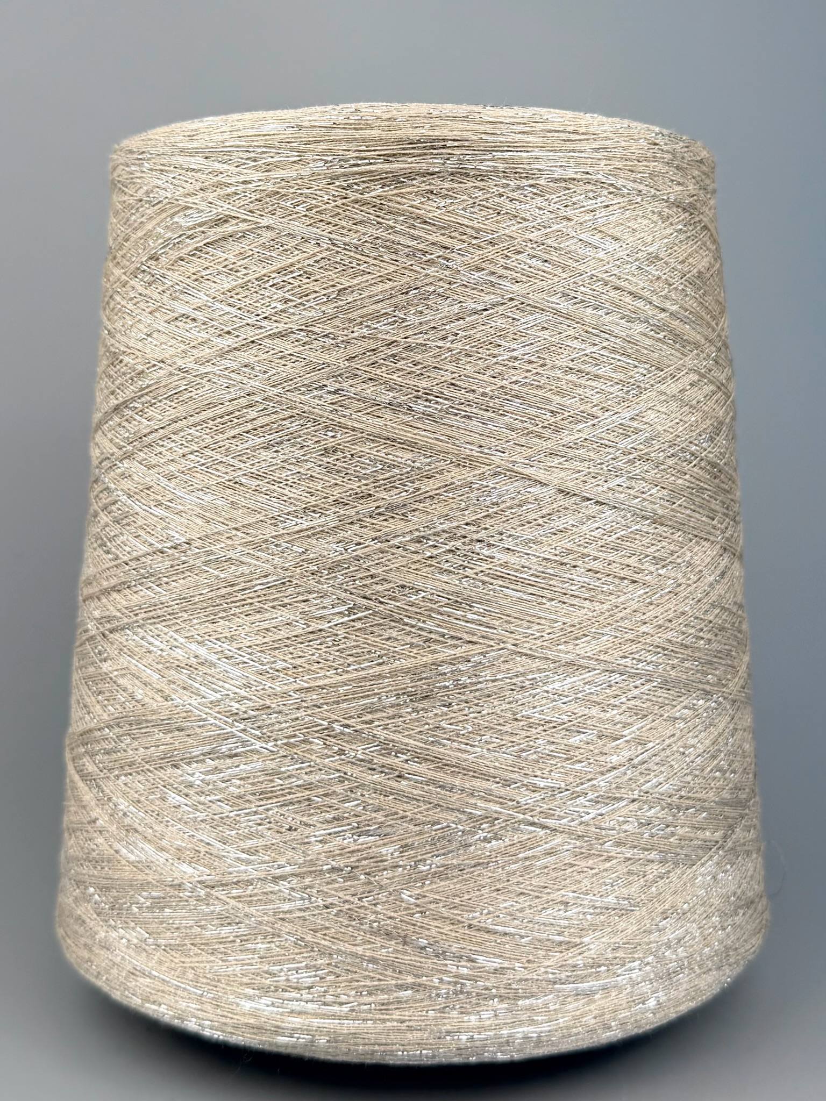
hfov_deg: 56.8
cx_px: 413
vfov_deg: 71.6
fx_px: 764
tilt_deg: -2.0
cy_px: 550
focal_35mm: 24
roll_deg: +0.2
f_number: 1.78
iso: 80
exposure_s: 1/1271
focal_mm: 6.76
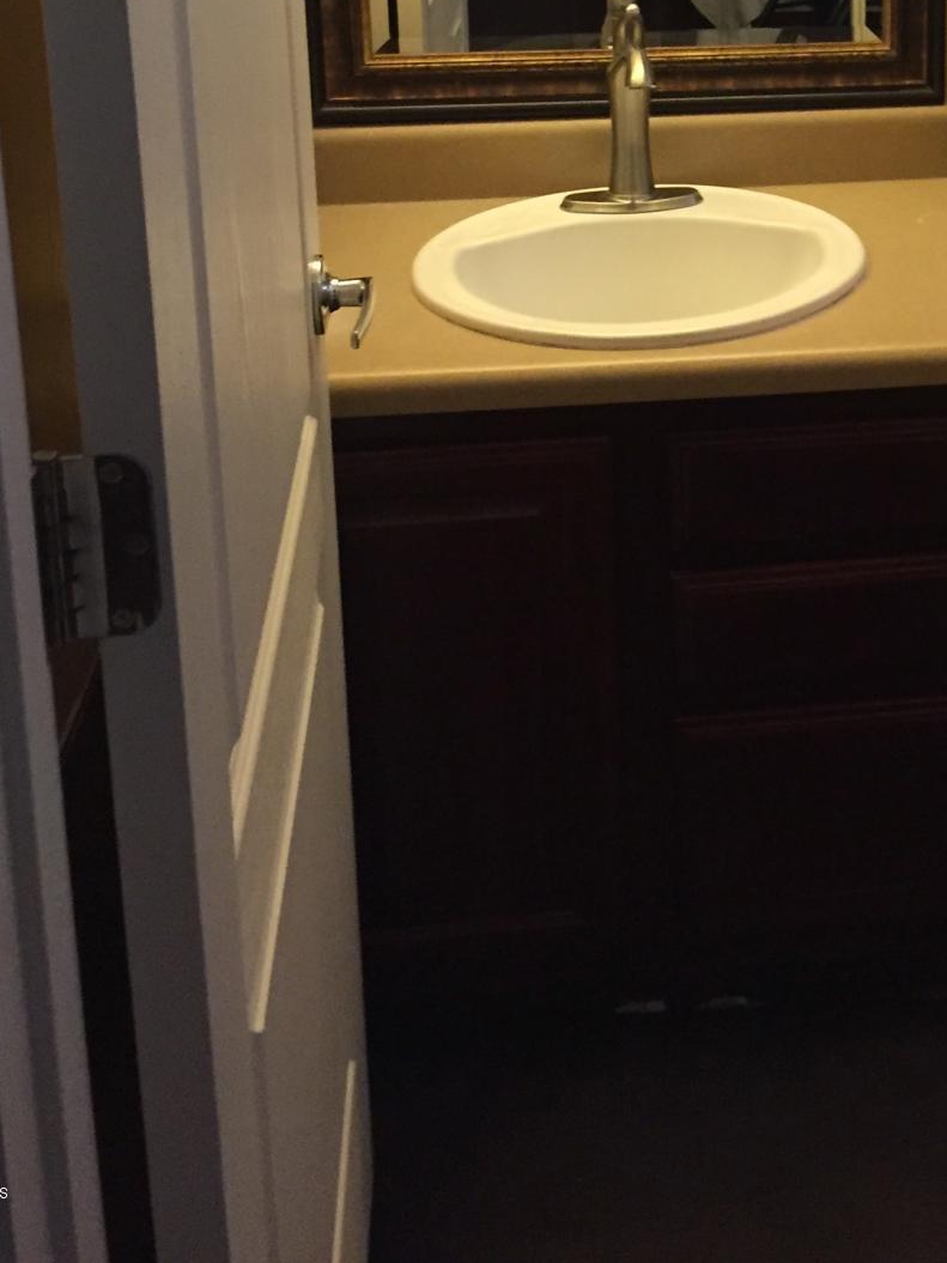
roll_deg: +1.3
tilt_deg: -13.5
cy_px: 72
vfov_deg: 32.7
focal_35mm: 55
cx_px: 793
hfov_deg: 26.0
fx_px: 2007
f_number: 2.2
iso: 250
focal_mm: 4.15
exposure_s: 1/24
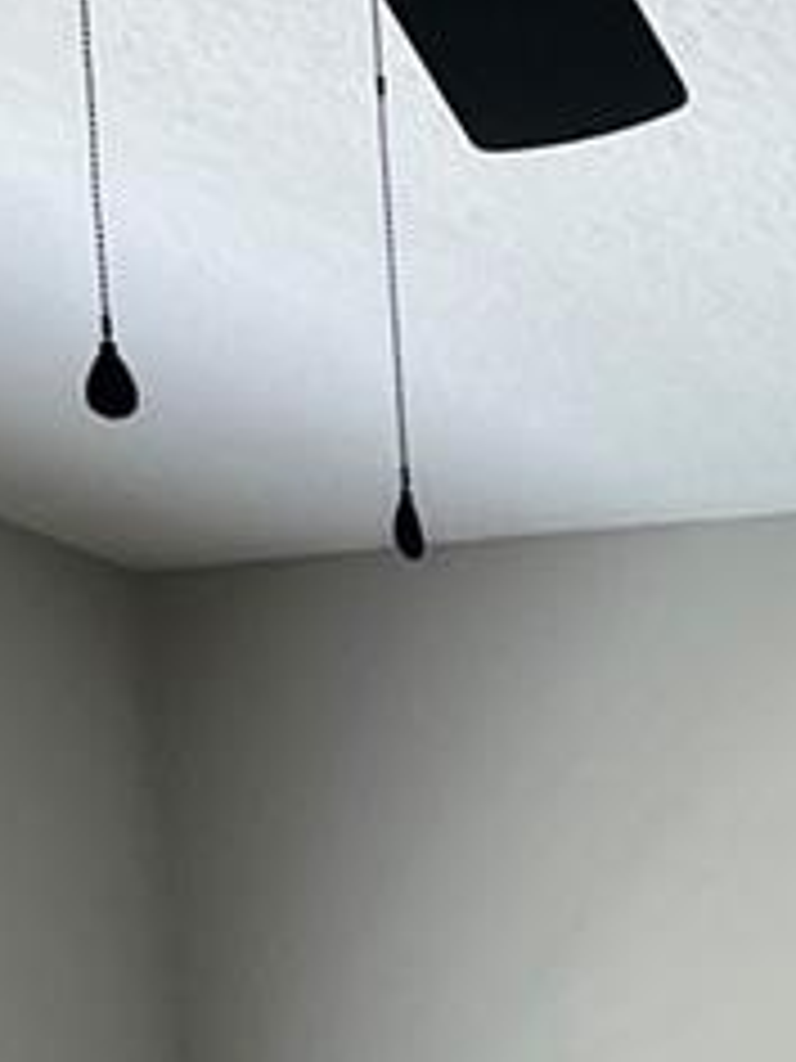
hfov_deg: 10.1
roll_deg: +0.3
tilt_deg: -9.1
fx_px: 4047
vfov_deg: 12.3
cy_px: 2444
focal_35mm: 132
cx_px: 1754
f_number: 1.5
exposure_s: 1/120
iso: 50
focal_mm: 5.7
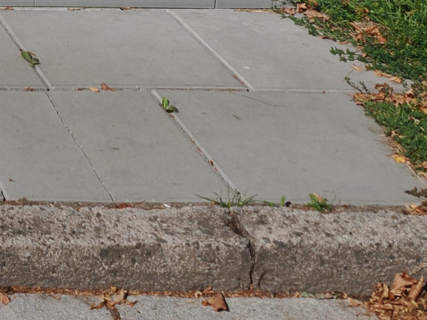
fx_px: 1295
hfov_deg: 16.0
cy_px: -272
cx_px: -334
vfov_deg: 12.7
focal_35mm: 105
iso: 50
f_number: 1.6
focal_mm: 7.62
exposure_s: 1/3700
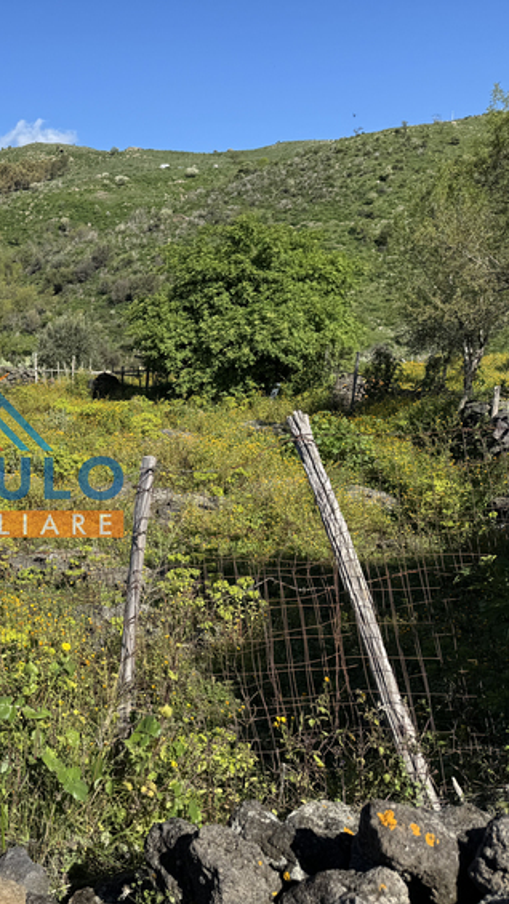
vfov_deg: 56.6
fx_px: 839
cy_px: 452
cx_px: -32
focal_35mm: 35
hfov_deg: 30.6
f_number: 1.78
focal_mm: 6.76
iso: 80
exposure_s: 1/3597
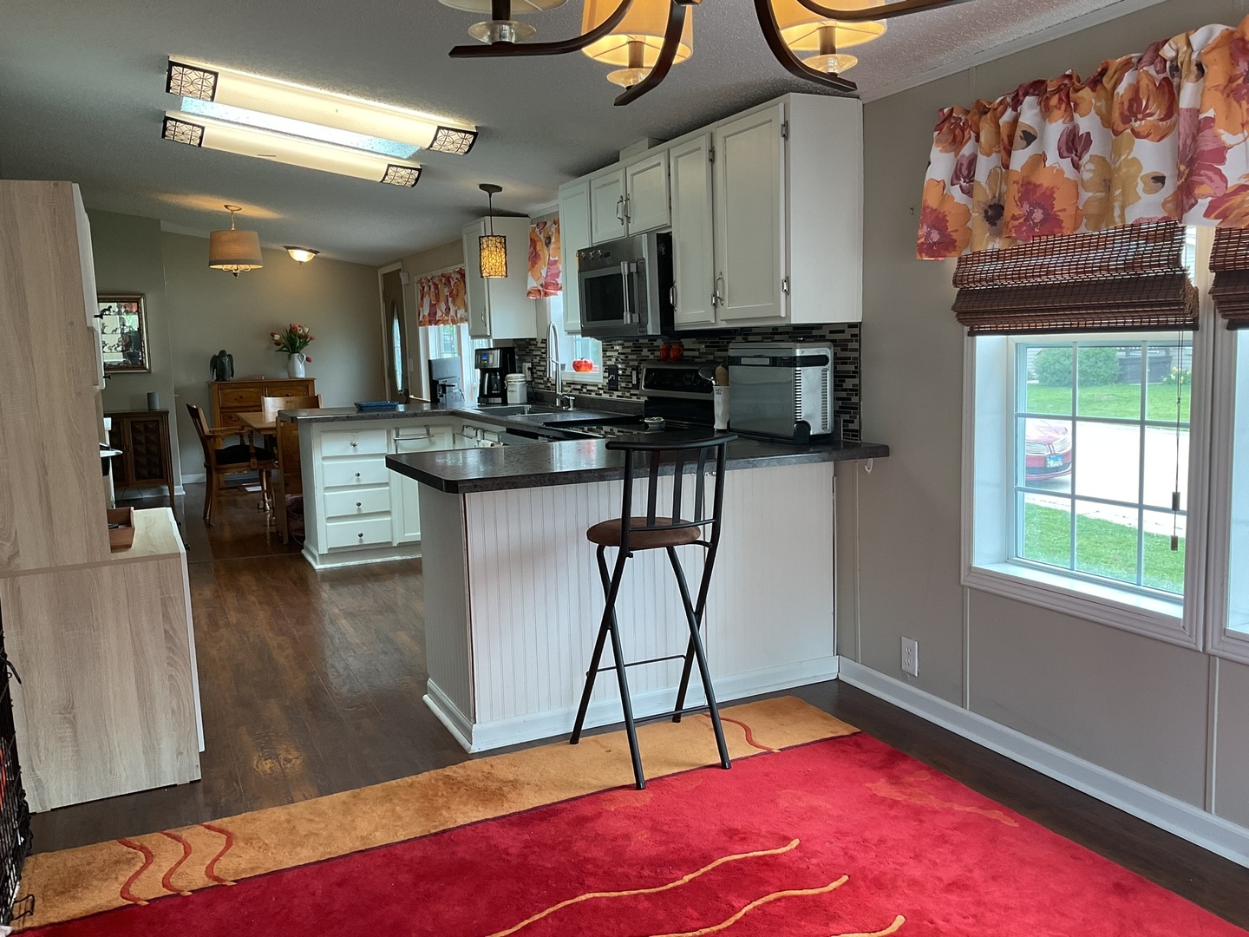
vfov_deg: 48.2
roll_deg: +1.3
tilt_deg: -7.6
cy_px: 468
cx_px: 624
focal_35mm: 29
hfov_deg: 61.7
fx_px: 1046
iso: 64
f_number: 1.8
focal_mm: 3
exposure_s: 1/120
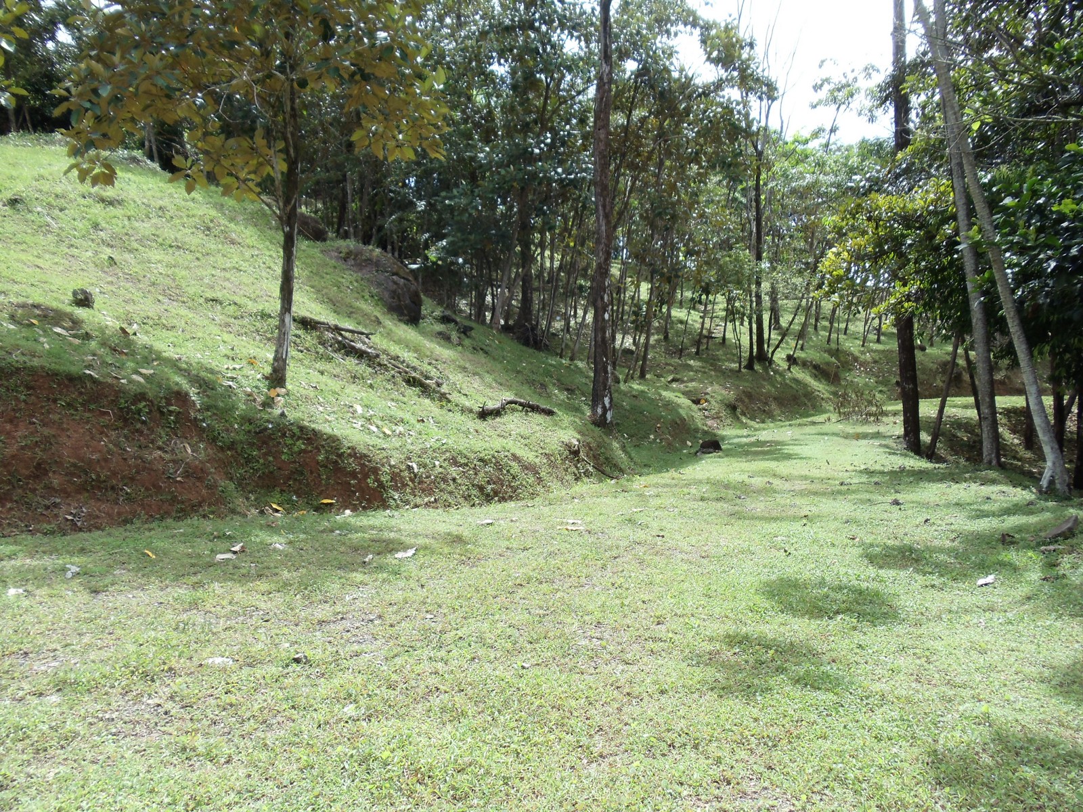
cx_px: 542
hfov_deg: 42.9
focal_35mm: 44
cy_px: 406
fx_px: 1377
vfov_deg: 32.9
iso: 100
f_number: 3.5
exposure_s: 1/500
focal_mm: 6
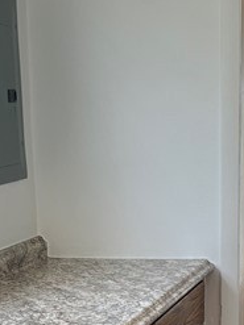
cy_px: 375
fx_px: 1016
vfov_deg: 17.5
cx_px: 82
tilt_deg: -14.4
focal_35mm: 108
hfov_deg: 13.7
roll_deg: +3.0
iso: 100
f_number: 1.6
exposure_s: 1/120
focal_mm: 5.96
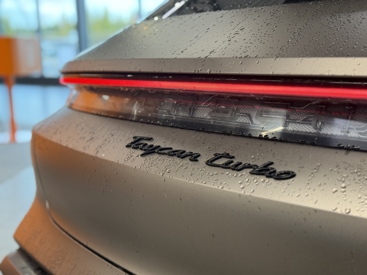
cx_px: 184
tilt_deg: -8.9
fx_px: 509
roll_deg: +1.2
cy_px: 138
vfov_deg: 30.3
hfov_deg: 39.7
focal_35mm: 48
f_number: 1.78
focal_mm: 6.76
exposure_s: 1/90
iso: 160
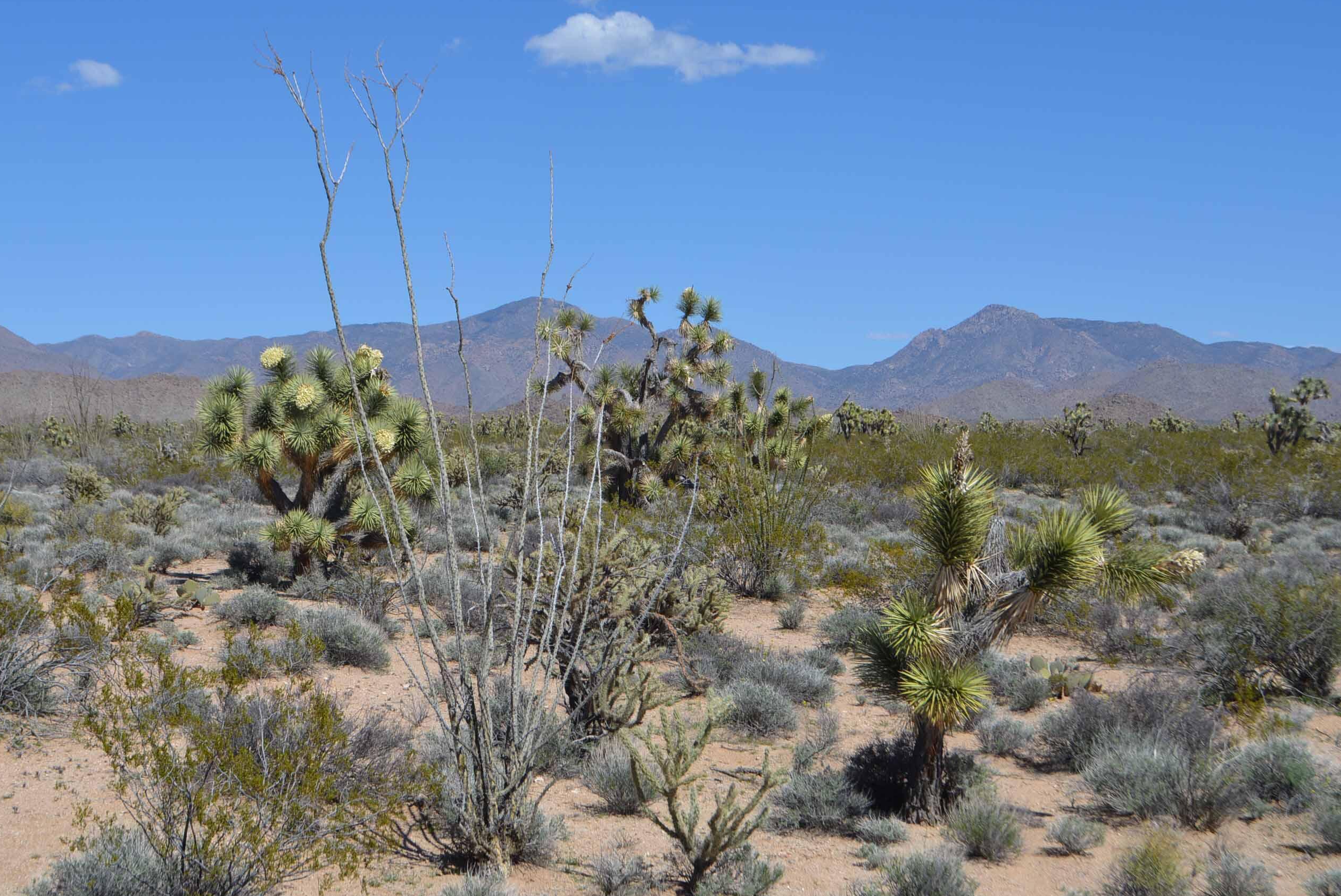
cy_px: 453
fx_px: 2125
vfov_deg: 23.8
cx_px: 578
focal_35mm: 57
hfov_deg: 35.0
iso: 100
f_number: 9
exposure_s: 1/320
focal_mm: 32
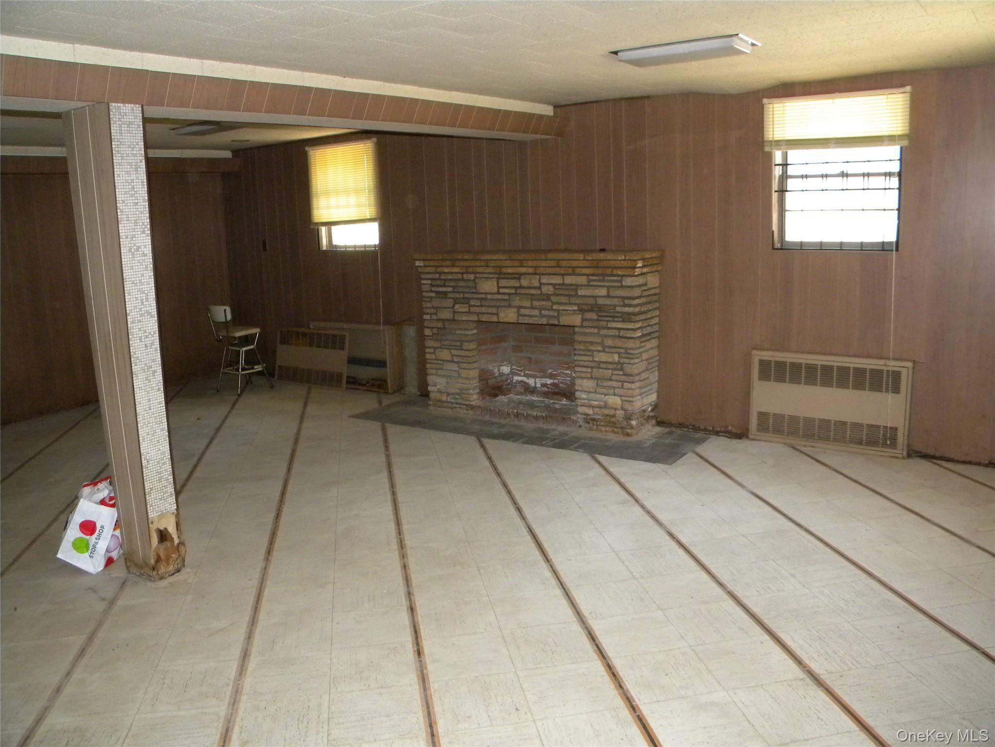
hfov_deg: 63.4
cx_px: 498
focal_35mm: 28
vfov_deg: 49.7
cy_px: 374
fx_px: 805
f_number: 3.5
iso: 400
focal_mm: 5
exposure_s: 1/26
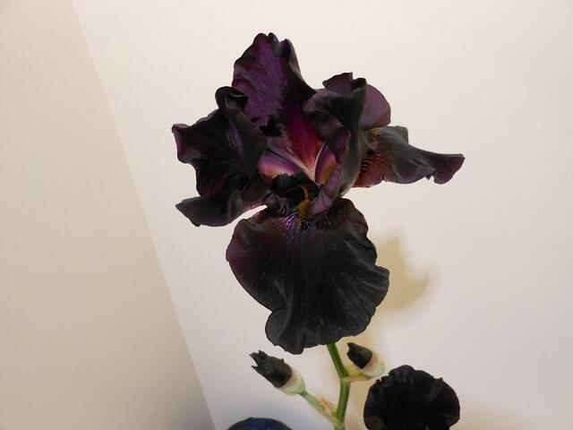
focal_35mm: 28
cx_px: 286
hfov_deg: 63.4
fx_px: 463
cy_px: 215
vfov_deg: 49.7
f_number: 3.7
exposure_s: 1/13
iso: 400
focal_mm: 5
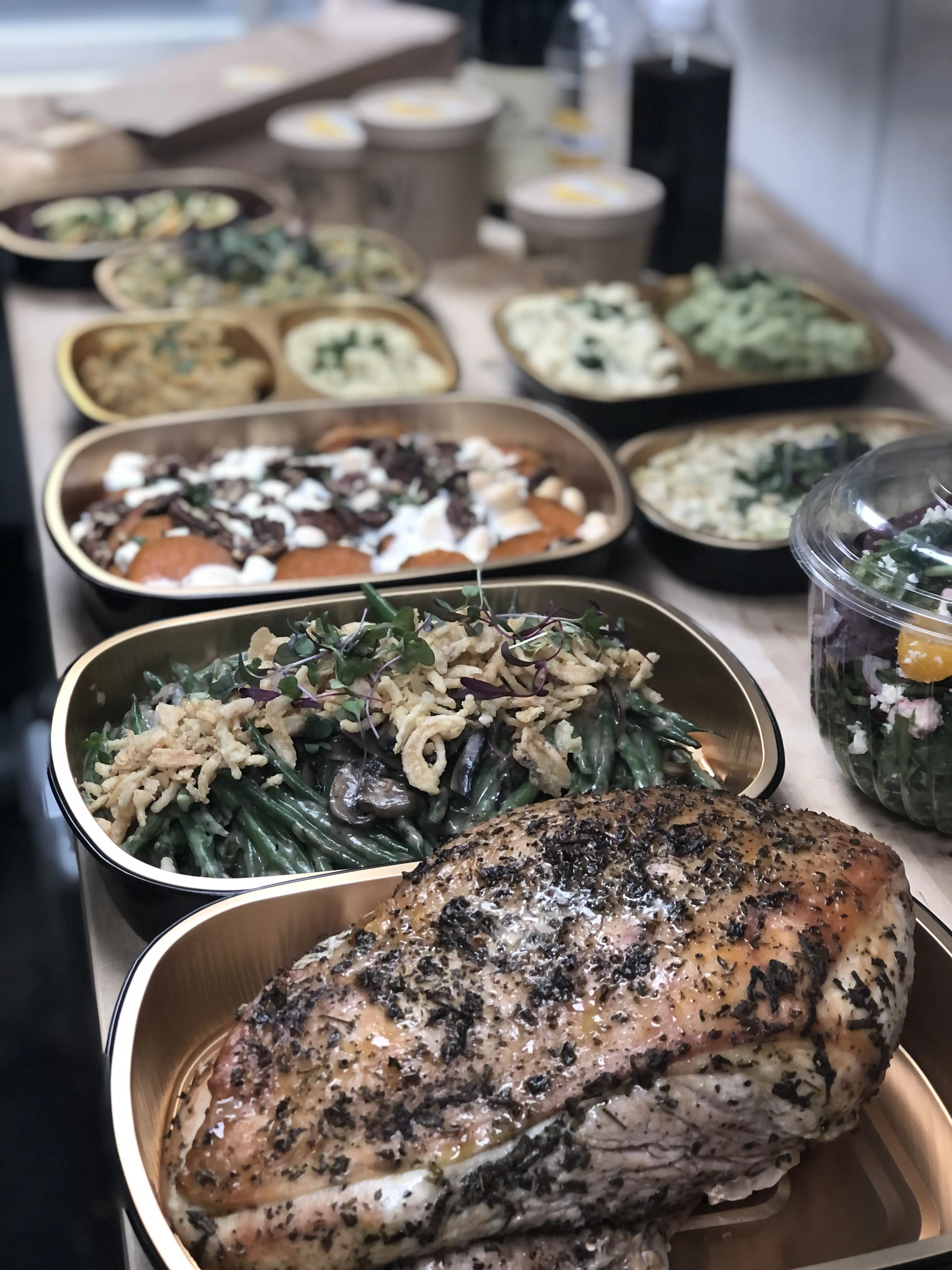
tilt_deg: -28.1
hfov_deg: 25.7
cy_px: 635
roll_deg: -0.7
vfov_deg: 33.8
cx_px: 476
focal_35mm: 57
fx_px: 2090
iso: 64
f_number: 2.8
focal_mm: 6.6
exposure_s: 1/30
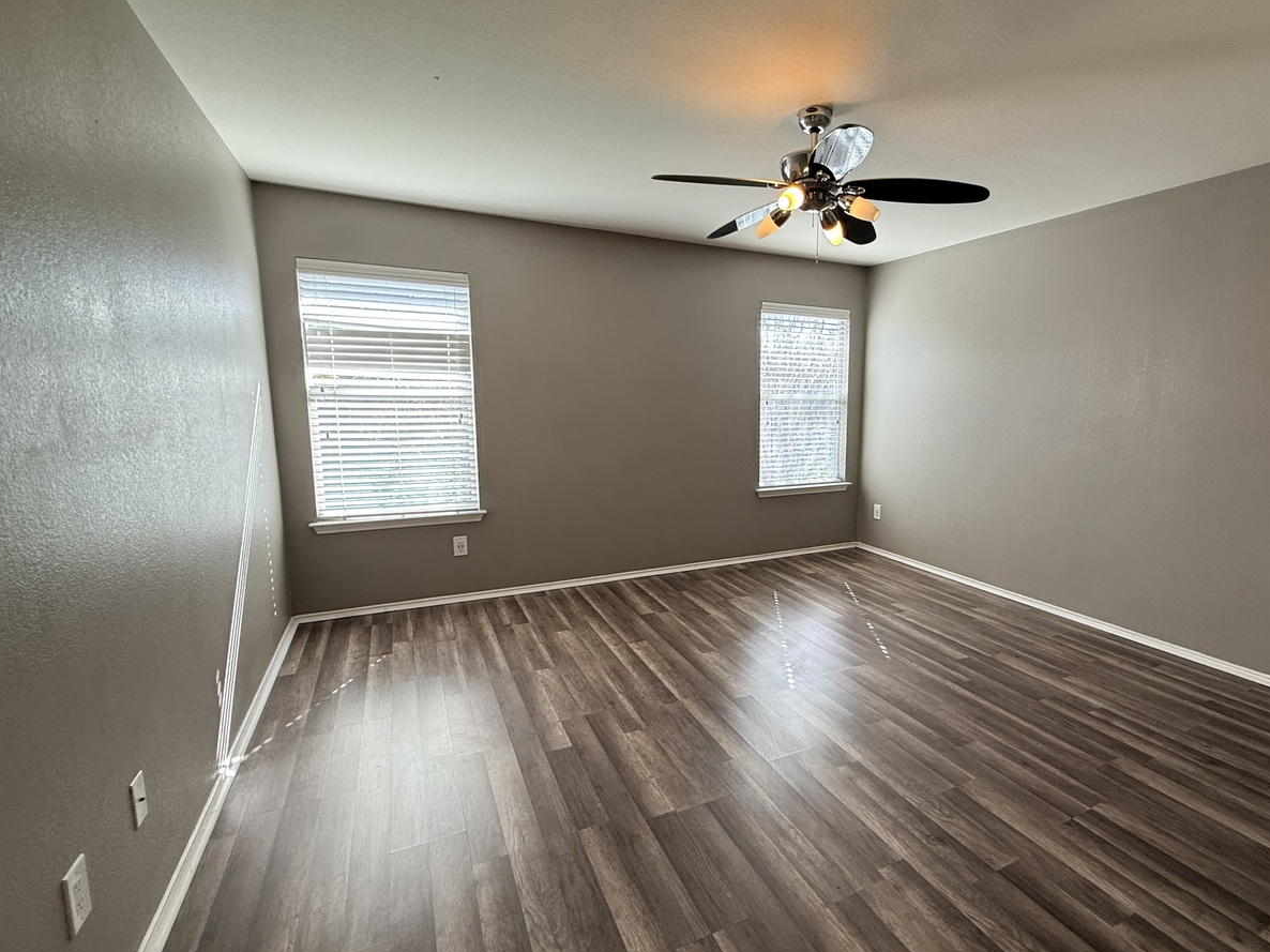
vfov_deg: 74.7
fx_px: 624
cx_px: 737
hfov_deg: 90.3
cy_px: 482
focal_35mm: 17
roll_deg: +0.8
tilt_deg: -6.6
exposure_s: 1/120
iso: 125
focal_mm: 2.22
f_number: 2.2
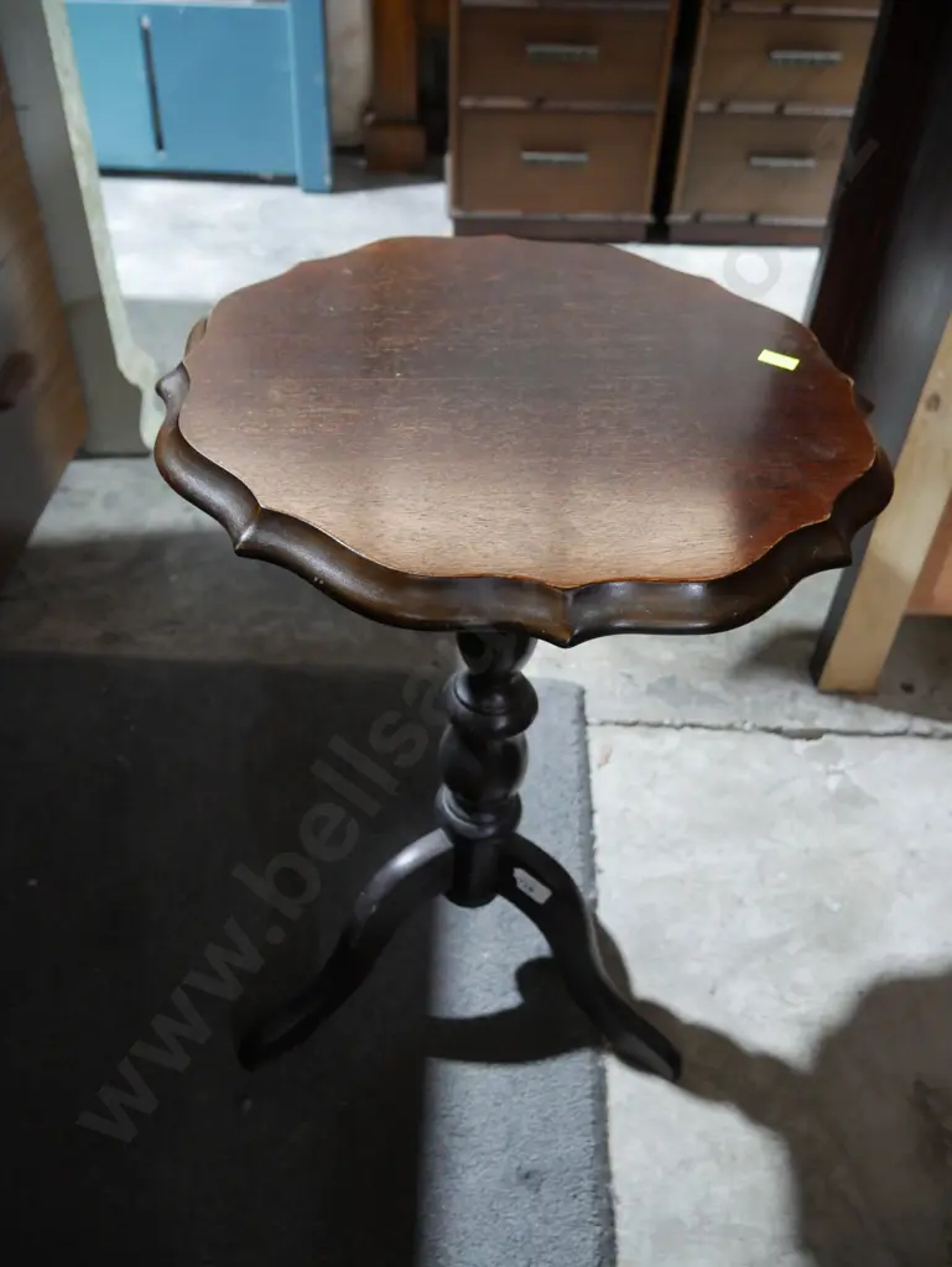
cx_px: 476
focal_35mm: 28
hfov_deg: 49.8
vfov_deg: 63.4
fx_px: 1026
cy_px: 634
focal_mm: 14
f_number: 4
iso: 2000
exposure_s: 1/60
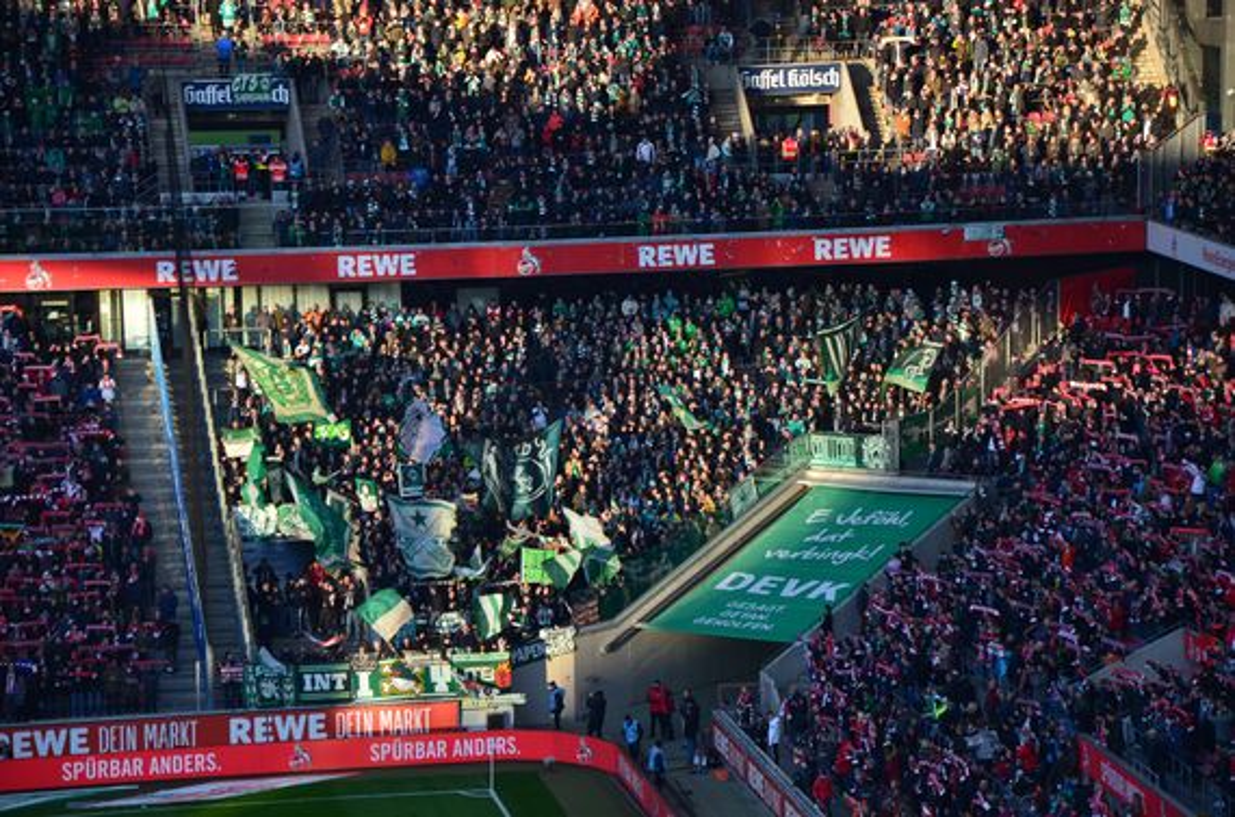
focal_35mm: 158
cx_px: 618
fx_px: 5390
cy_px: 408
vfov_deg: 8.7
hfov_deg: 13.1
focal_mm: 105
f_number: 5.6
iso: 400
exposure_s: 1/320
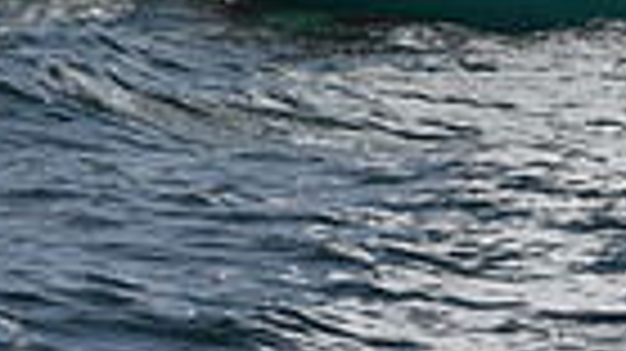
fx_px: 5093
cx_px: 736
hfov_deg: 7.0
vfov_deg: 3.8
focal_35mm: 307
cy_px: -801
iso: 200
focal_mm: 70
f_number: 9
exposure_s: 1/1250
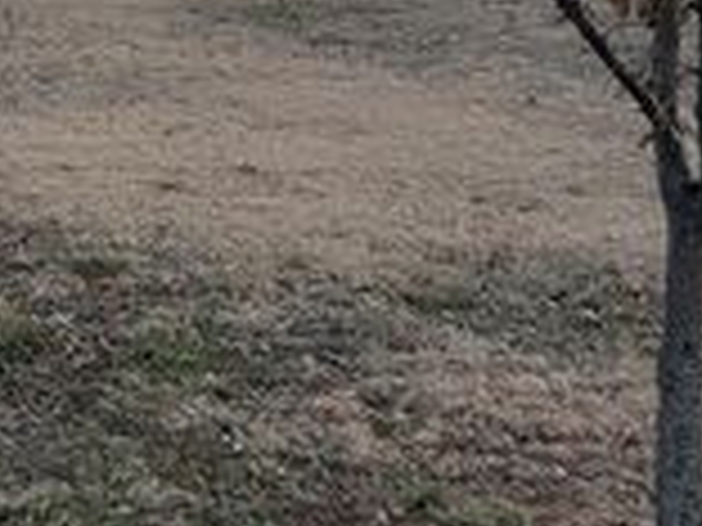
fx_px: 1562
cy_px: -106
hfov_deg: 23.8
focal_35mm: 77
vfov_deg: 18.2
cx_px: -68
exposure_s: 1/1901
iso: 80
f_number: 1.78
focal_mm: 6.76
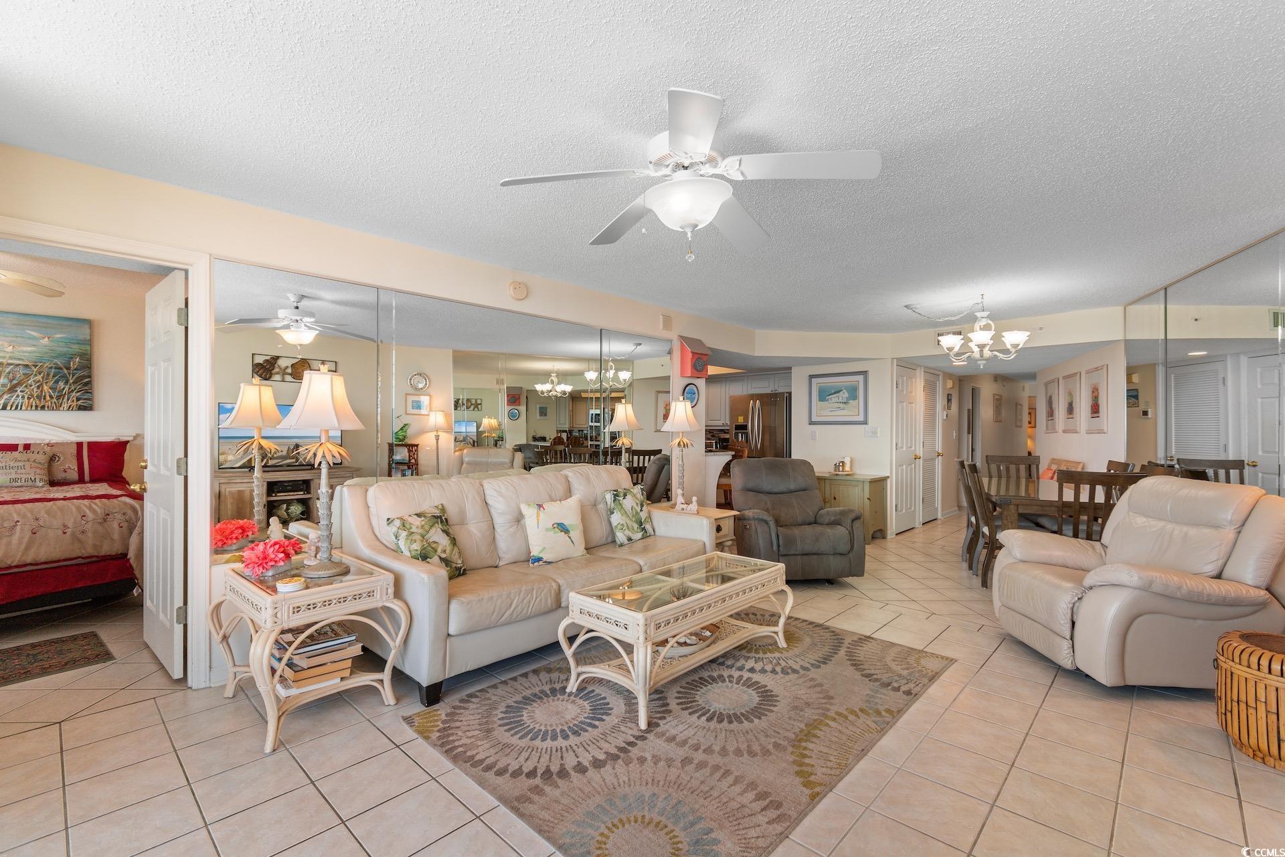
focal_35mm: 15
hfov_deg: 100.4
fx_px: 535
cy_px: 428
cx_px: 642
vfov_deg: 77.3
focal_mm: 10
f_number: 4.5
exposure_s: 1/50
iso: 100
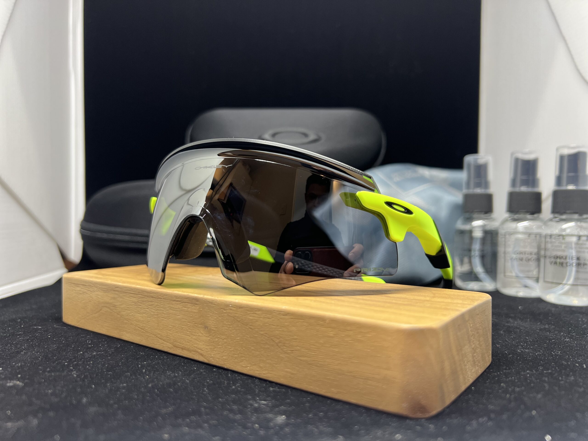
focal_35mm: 26
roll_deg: +0.7
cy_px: 220
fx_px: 442
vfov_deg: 53.1
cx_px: 294
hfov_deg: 67.3
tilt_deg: -1.0
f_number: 1.5
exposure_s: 1/100
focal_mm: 5.7
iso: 125
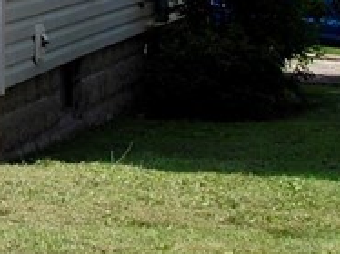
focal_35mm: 226
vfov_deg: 6.3
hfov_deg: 8.0
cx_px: -537
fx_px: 2216
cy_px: -290
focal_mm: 27
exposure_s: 1/320
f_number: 9
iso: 200
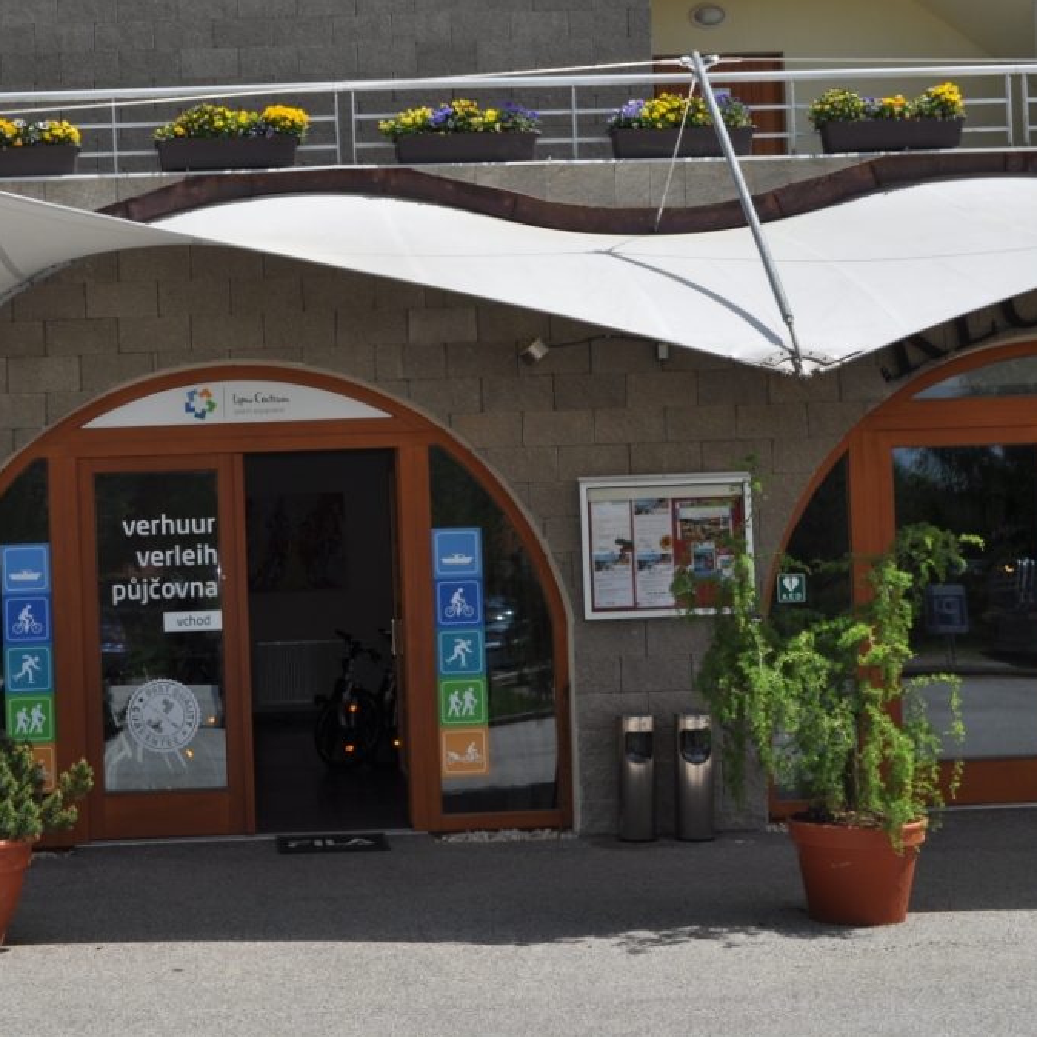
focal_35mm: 58
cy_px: 522
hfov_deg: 29.2
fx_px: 1966
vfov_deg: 29.6
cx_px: 292
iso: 200
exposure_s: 1/200
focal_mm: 30
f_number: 14
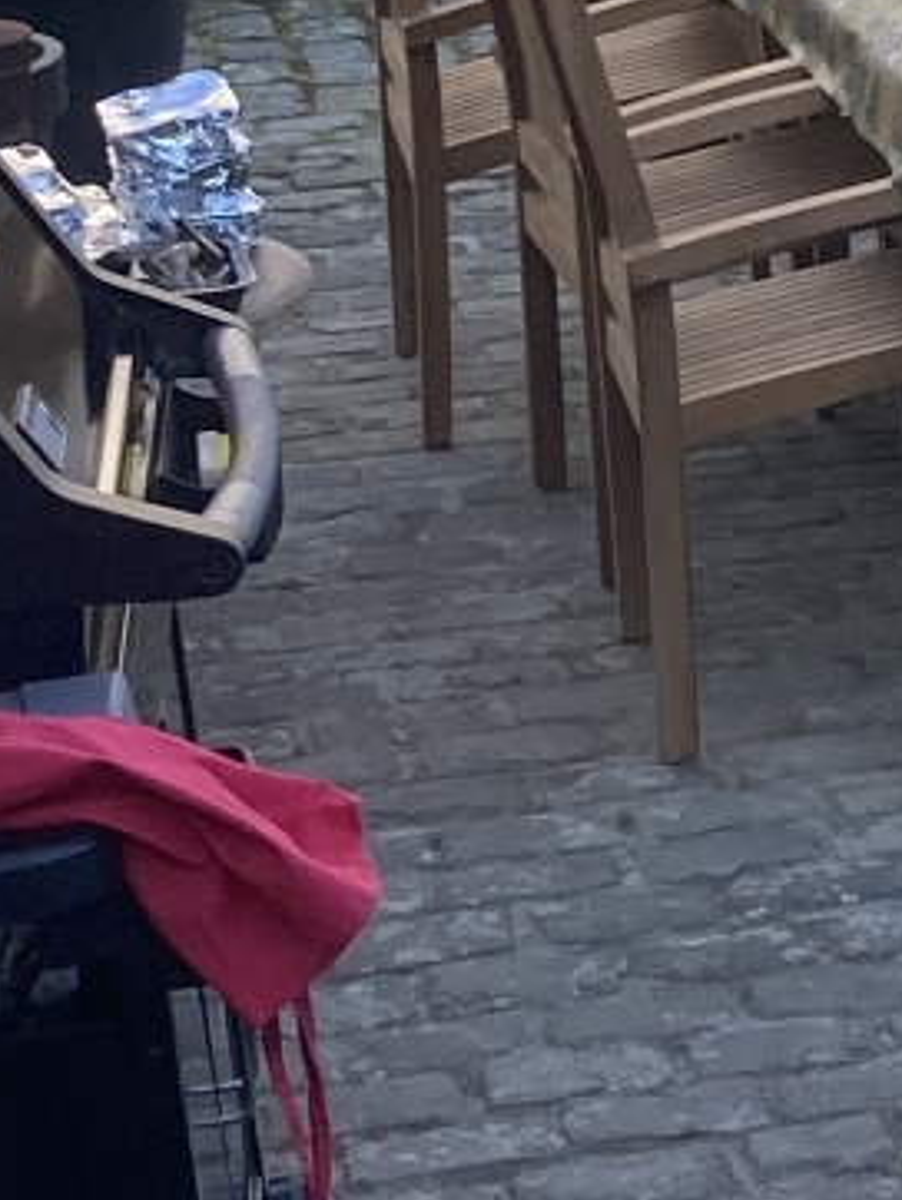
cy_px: 310
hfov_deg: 8.8
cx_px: 1396
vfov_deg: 11.9
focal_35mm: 165
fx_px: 5726
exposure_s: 1/694
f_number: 1.8
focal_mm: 3.99
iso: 20
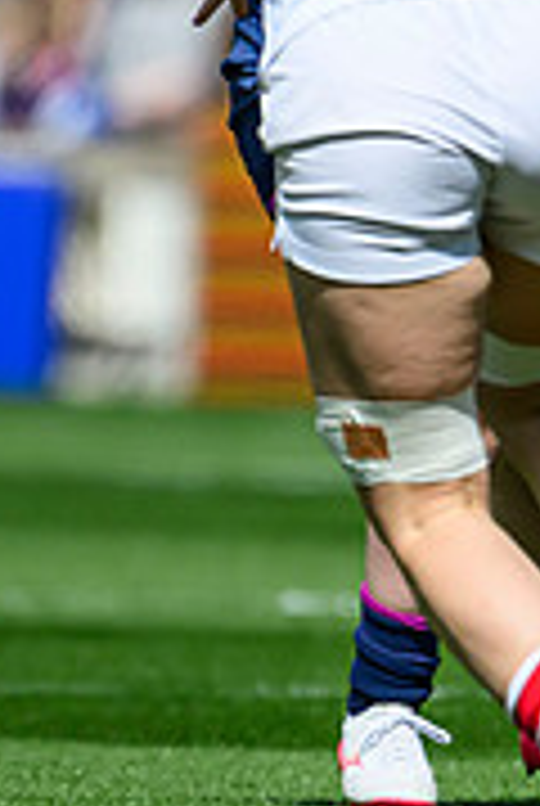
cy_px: -23
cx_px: 1123
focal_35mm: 2640
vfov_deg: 0.8
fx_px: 59167
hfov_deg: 0.5
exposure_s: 1/5000
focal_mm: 560
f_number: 5
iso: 500
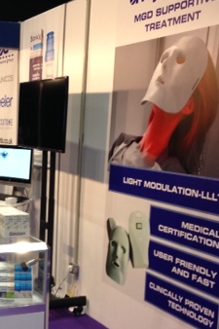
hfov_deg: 20.4
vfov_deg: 30.7
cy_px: 220
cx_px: 11
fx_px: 594
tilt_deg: -11.6
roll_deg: -0.9
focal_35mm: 65
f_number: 2.4
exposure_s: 1/20
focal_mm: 4.12
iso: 80
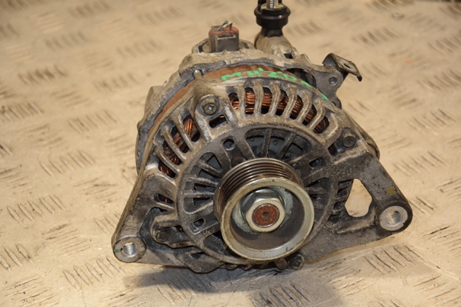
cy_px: 153
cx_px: 230
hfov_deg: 16.9
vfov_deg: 11.3
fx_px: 1548
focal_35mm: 121
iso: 800
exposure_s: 1/160
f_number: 5.3
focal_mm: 80
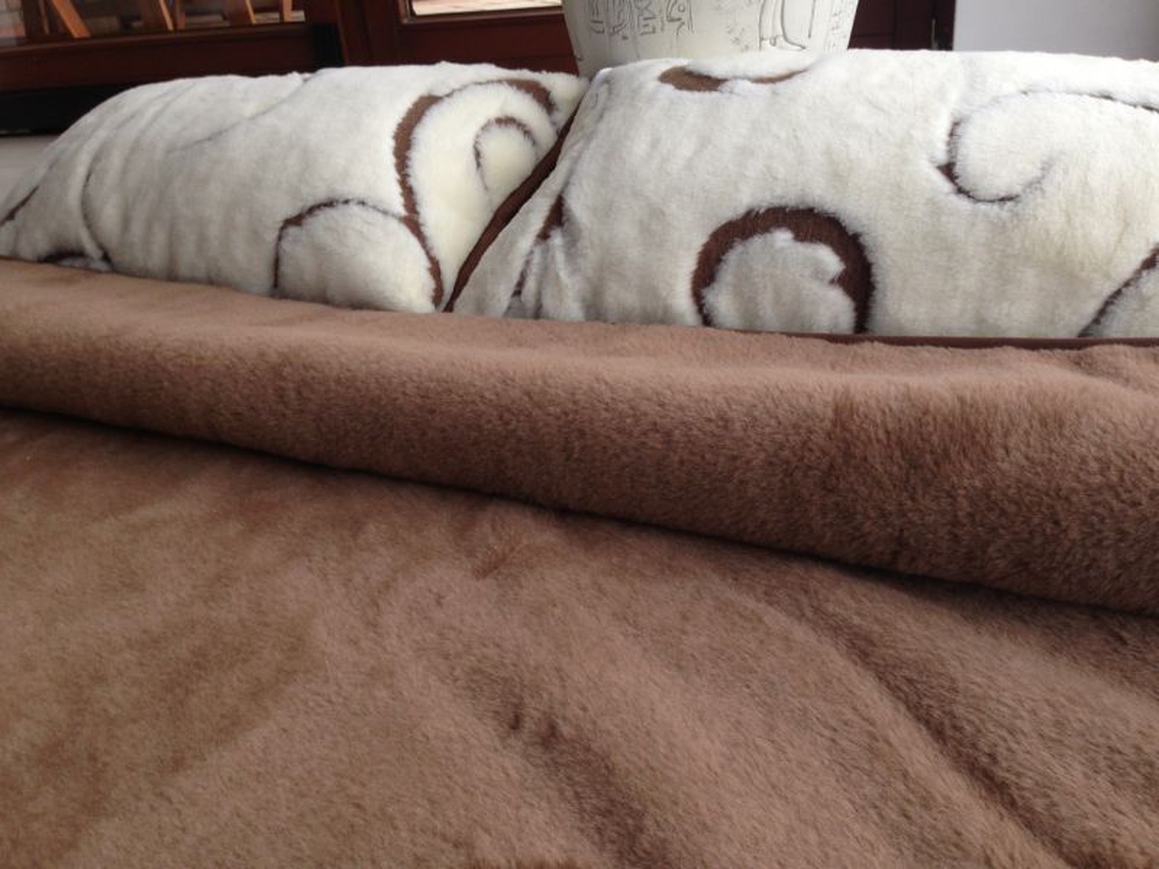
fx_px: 1105
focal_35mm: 33
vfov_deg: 42.9
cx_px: 580
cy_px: 434
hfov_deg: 55.4
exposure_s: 1/60
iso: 64
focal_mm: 4.13
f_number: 2.4
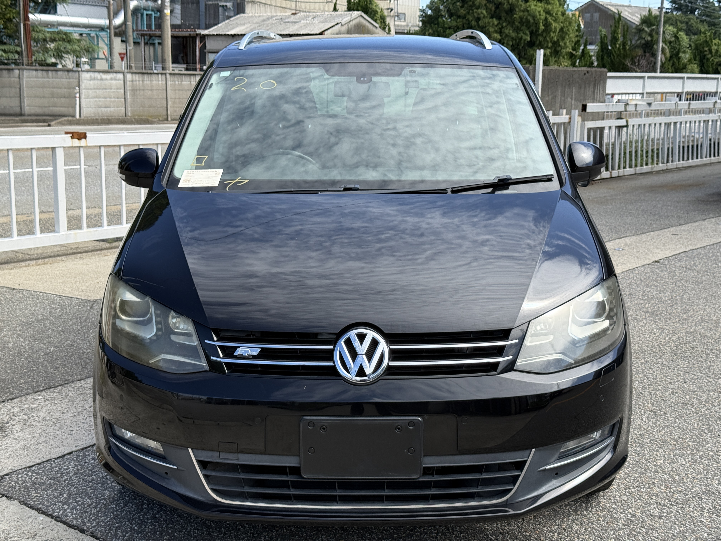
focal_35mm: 48
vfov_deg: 30.3
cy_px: 270
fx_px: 1000
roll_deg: -1.0
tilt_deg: -10.2
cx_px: 360
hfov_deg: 39.7
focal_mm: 6.76
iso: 64
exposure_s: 1/1883
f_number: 1.78
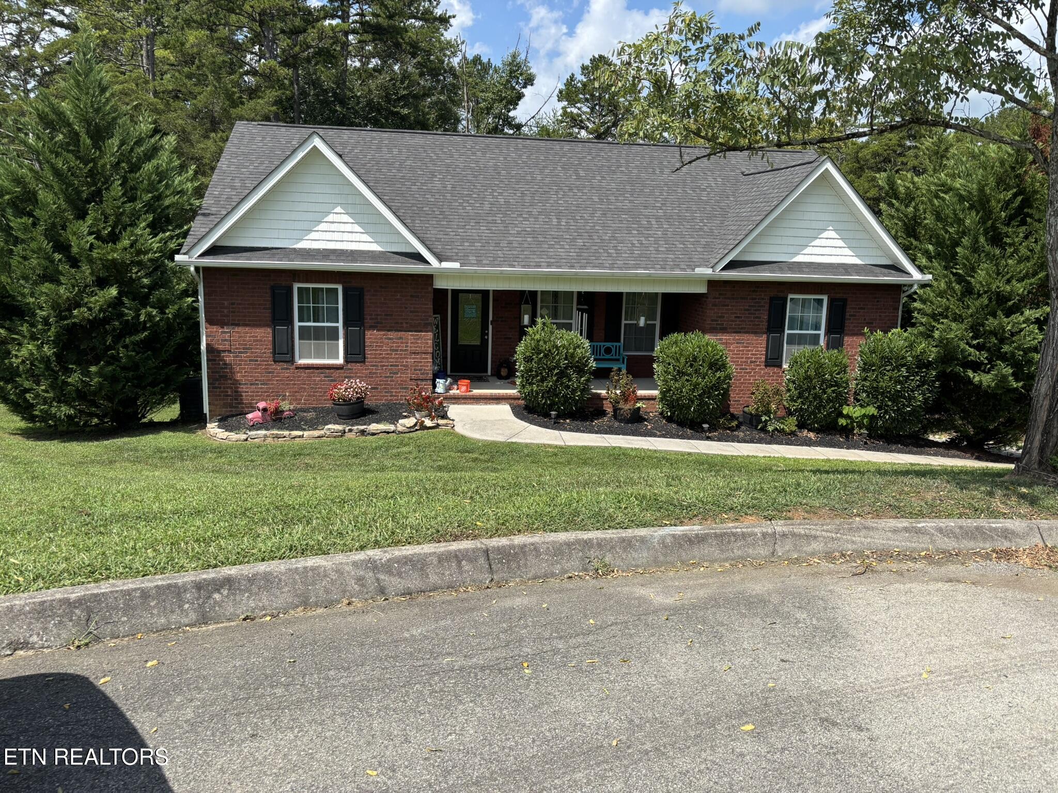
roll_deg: -1.7
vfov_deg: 53.1
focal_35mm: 26
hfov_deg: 67.3
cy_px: 396
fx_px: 795
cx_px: 529
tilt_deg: -9.6
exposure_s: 1/2933
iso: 50
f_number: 1.6
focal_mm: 5.96
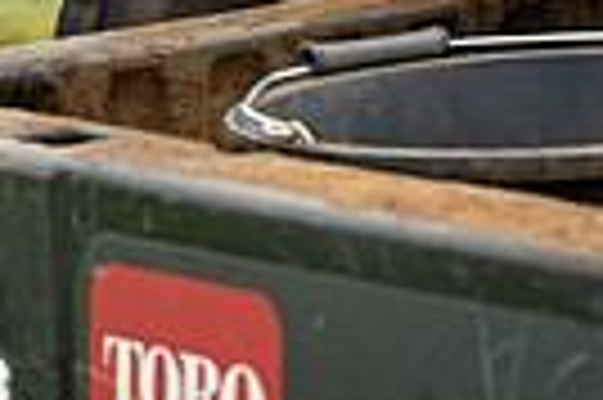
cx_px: 549
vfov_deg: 6.0
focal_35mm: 221
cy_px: -463
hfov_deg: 9.3
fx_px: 3697
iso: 160
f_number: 4
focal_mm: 51
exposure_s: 1/125
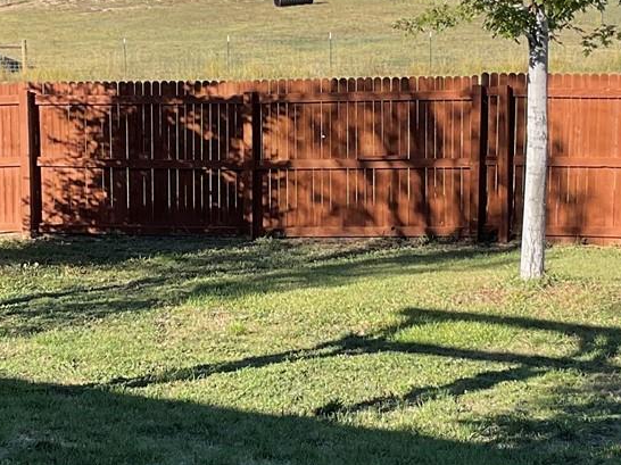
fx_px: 1524
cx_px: 364
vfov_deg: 17.3
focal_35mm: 85
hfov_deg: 23.0
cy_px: 176
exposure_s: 1/883
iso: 16
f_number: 1.8
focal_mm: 3
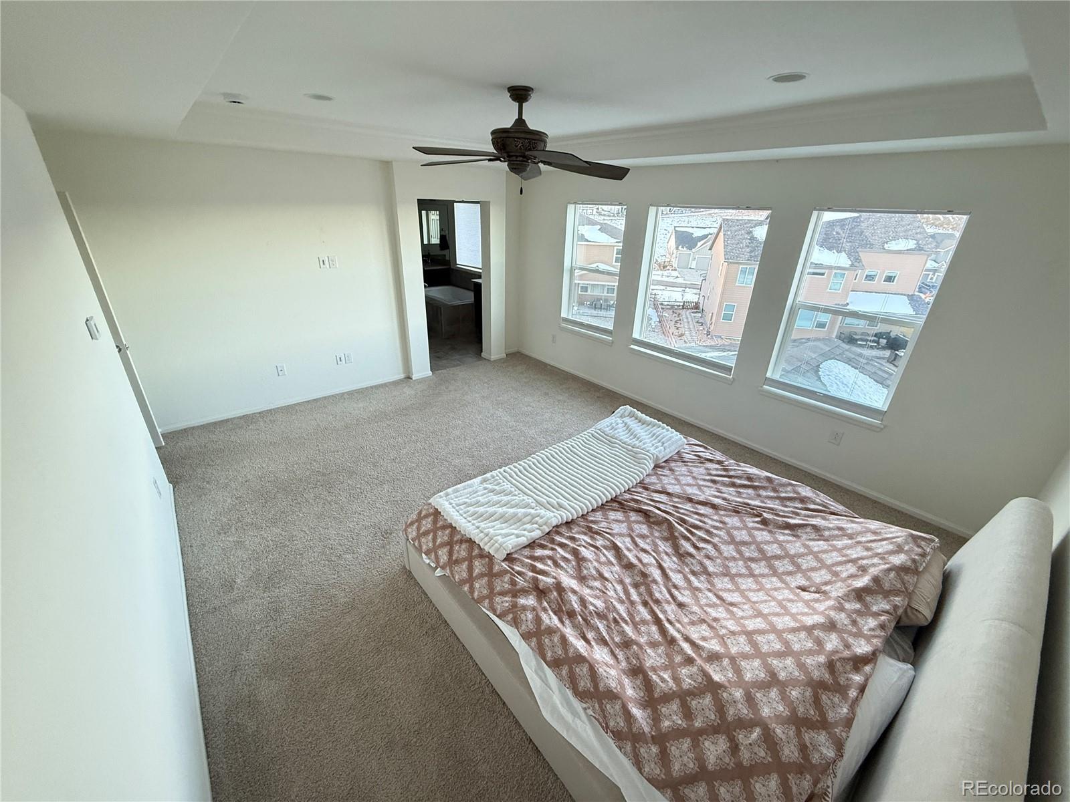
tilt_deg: -24.3
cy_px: 401
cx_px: 535
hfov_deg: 102.1
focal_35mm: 14
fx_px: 433
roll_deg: -2.0
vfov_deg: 85.7
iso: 320
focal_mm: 2.22
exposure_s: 1/95
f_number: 2.2
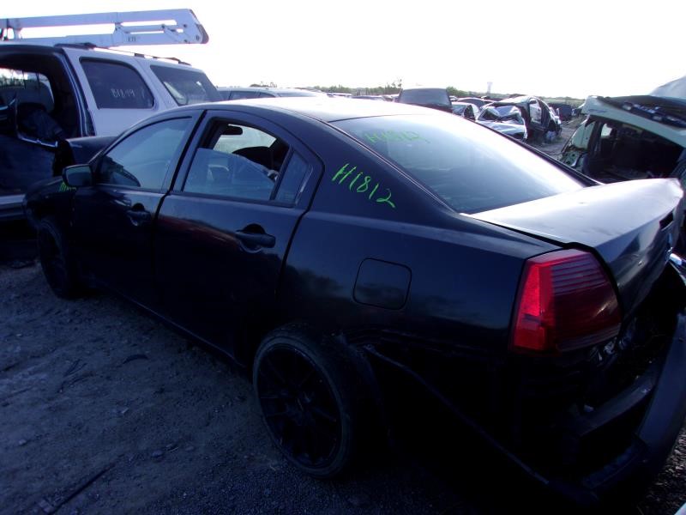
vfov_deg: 51.4
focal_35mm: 27
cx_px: 343
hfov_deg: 65.3
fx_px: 535
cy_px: 258
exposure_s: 1/350
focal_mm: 4.9
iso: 80
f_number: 3
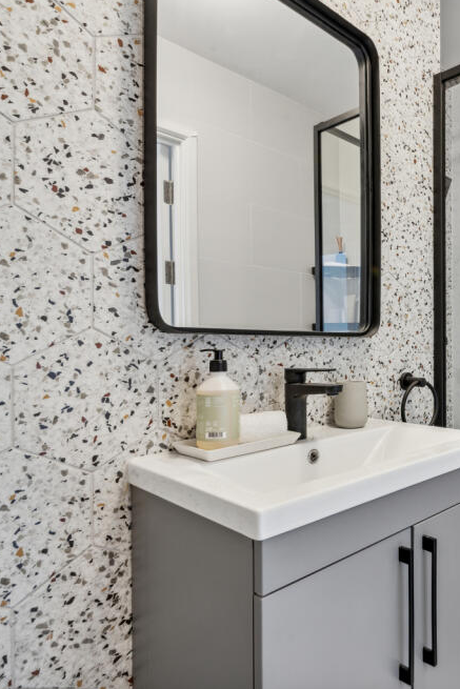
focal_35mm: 25
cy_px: 337
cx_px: 415
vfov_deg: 71.5
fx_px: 479
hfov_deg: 46.3
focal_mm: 16
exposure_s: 1/2.5
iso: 400
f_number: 11
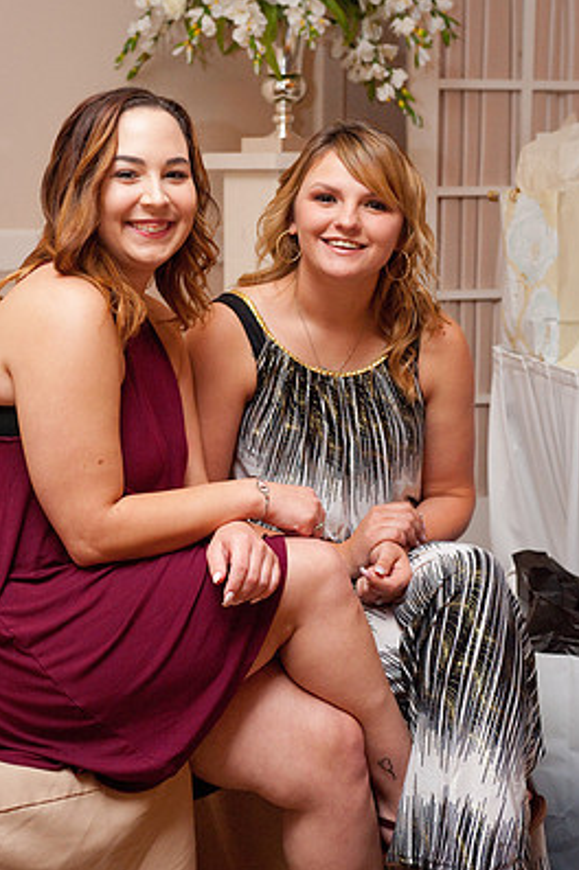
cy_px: 416
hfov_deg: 23.0
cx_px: 271
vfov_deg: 34.0
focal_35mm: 59
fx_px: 1426
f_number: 5.6
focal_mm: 52
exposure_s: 1/160
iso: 3200
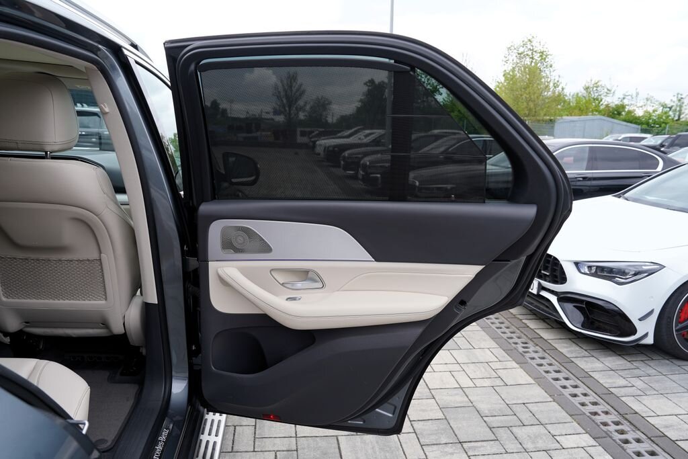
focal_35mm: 24
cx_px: 344
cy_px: 230
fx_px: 459
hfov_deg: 73.7
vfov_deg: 53.1
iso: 100
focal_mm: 24
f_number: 6.3
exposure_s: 1/160
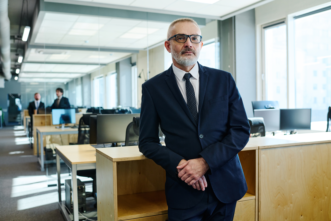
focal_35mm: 35
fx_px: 322
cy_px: 110
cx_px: 166
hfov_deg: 54.4
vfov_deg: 37.9
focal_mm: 35
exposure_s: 1/250
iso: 640
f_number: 3.2
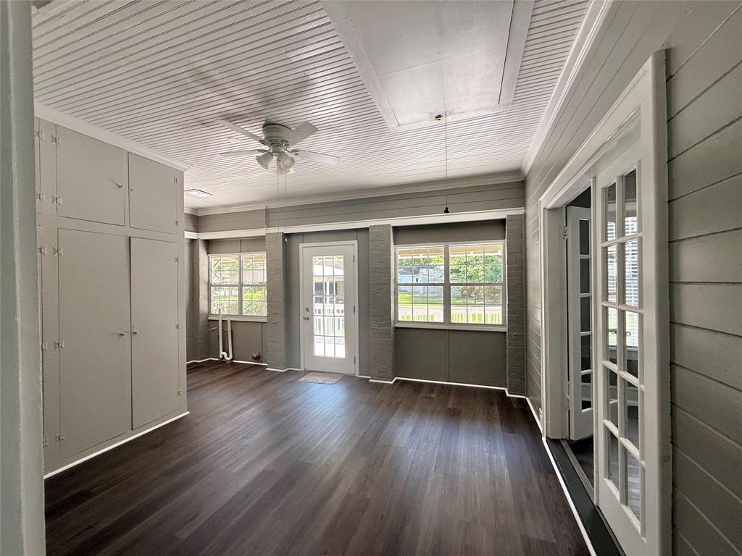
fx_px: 300
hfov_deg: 102.1
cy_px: 278
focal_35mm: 14
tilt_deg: +0.3
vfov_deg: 85.7
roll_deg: +0.5
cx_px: 371
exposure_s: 1/110
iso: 50
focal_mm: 2.22
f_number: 2.2
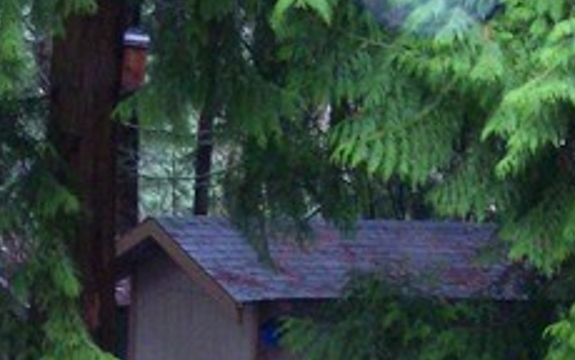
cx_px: 350
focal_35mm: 140
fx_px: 2195
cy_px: 492
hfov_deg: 14.9
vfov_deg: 9.2
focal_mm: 8
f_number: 2.8
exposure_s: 1/30
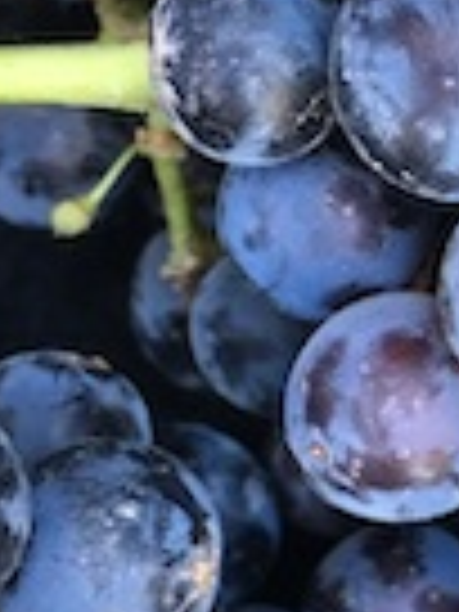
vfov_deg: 19.2
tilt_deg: -74.1
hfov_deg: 13.7
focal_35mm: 102
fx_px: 1803
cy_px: 446
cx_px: 680
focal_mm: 4.15
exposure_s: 1/30
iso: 100
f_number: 2.2
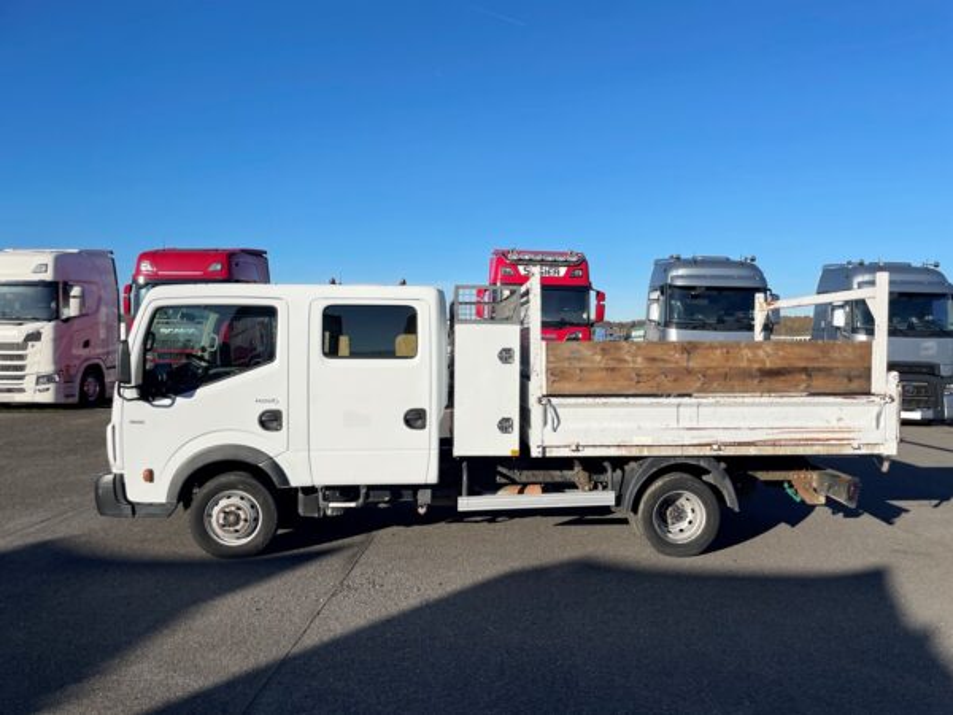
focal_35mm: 26
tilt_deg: -0.4
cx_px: 476
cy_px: 358
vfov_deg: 53.1
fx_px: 716
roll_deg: +0.1
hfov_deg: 67.3
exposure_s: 1/5051
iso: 32
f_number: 1.6
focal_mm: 4.2
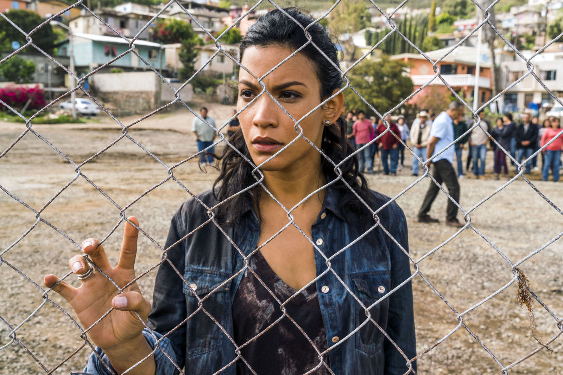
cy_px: 188
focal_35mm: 36
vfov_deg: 36.9
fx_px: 563
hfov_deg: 53.1
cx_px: 282
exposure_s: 1/250
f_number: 10
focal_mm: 36
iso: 500
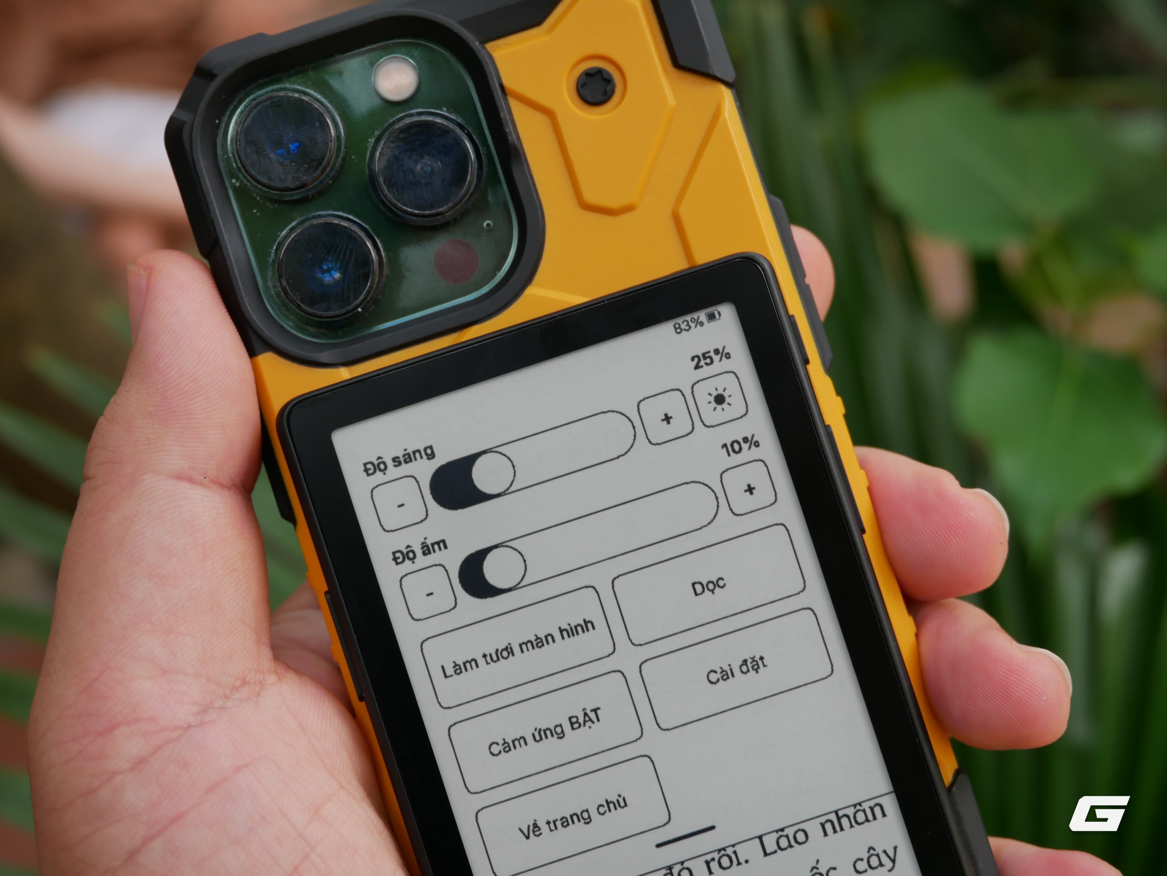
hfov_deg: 38.2
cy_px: 438
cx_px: 584
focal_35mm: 50
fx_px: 1686
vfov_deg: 29.1
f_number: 5
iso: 200
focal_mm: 25
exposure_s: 1/160
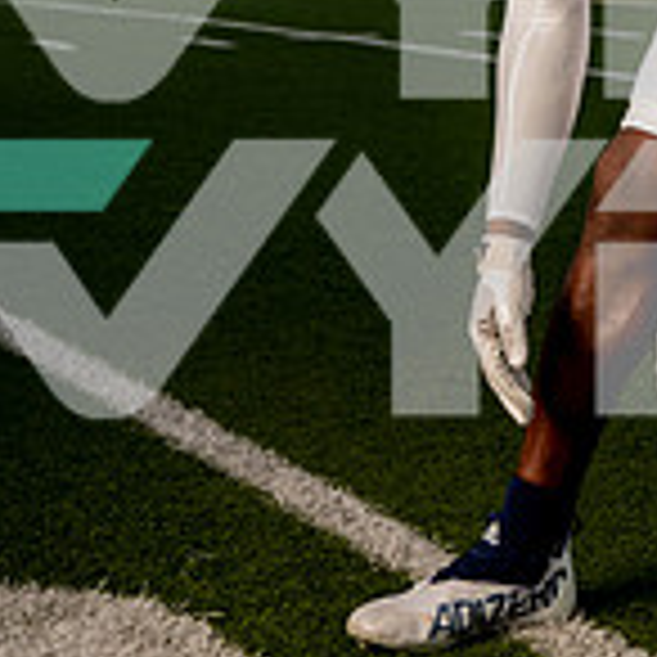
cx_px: 554
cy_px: -36
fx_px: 2362
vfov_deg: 15.5
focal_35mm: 110
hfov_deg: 15.7
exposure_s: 1/250
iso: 125
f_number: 8
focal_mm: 42
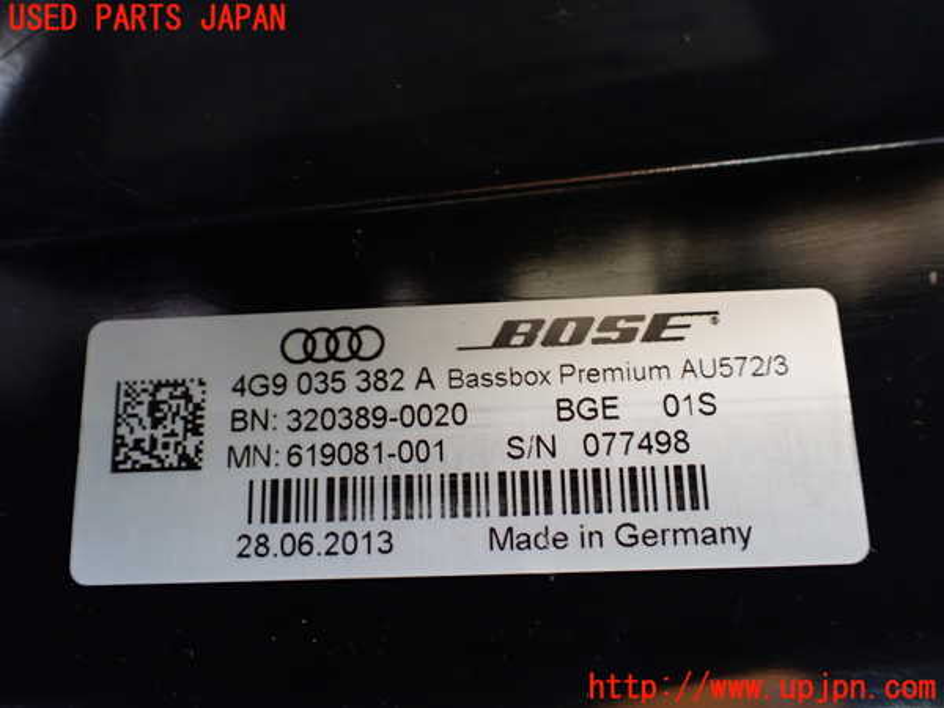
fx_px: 818
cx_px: 472
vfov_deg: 46.8
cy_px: 354
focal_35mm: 30
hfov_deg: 60.0
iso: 800
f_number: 2.3
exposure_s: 1/40
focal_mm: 5.4
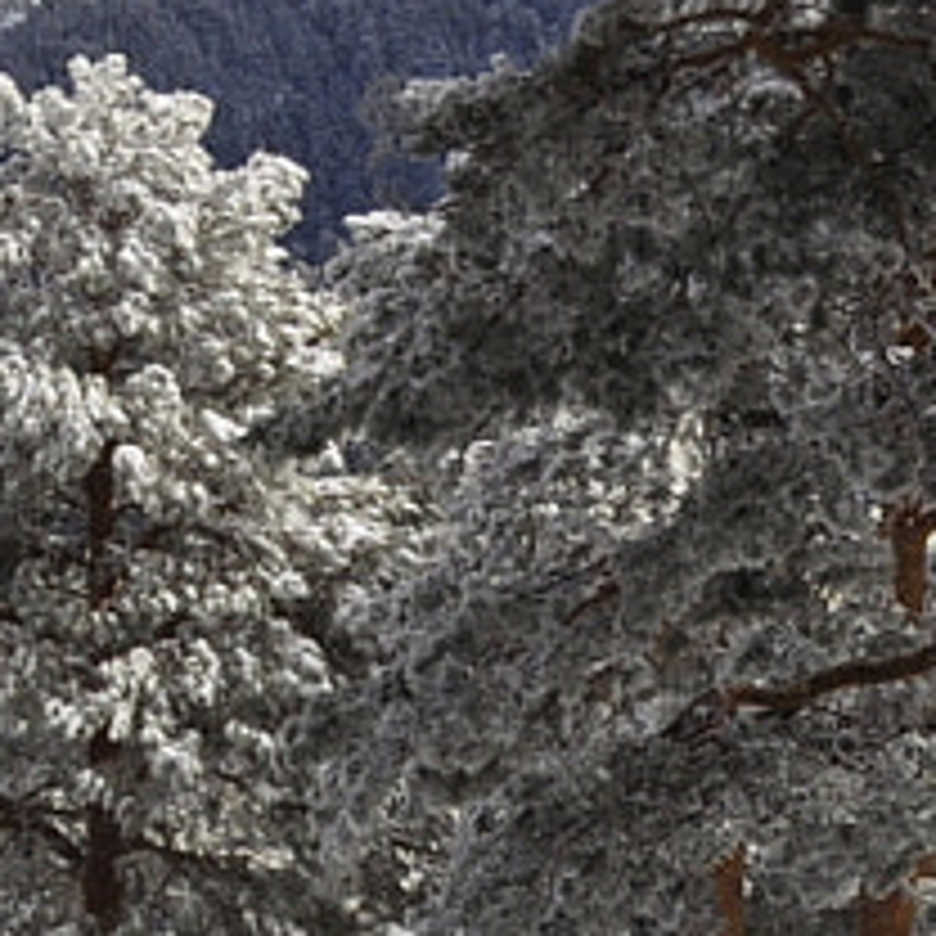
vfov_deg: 6.1
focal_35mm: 284
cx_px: -1174
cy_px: -623
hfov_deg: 5.9
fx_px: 8696
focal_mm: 29
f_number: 11
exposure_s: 1/400
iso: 200
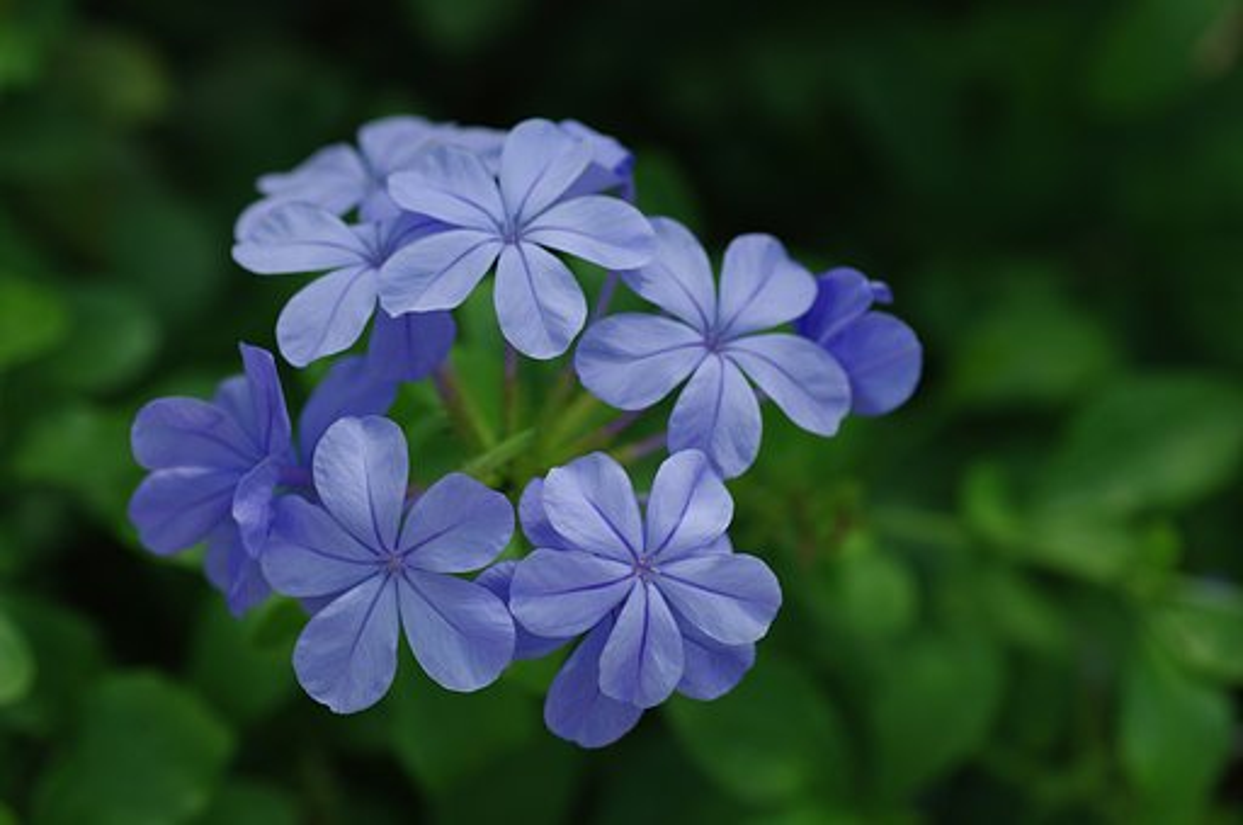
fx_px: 4655
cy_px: 412
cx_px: 622
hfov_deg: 15.2
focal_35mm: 135
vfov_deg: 10.1
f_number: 4.5
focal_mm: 90
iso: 100
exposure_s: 1/250
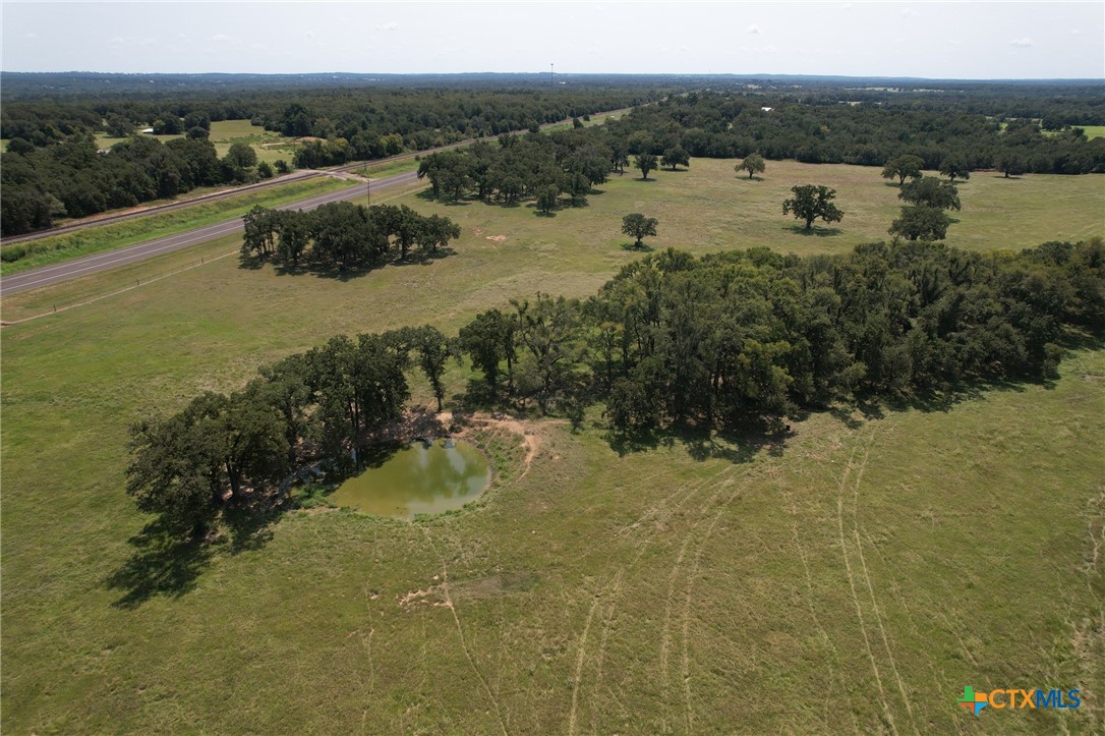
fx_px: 675
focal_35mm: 22
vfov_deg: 57.2
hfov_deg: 78.6
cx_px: 552
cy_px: 368
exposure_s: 1/2000
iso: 100
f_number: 2.8
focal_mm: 8.38
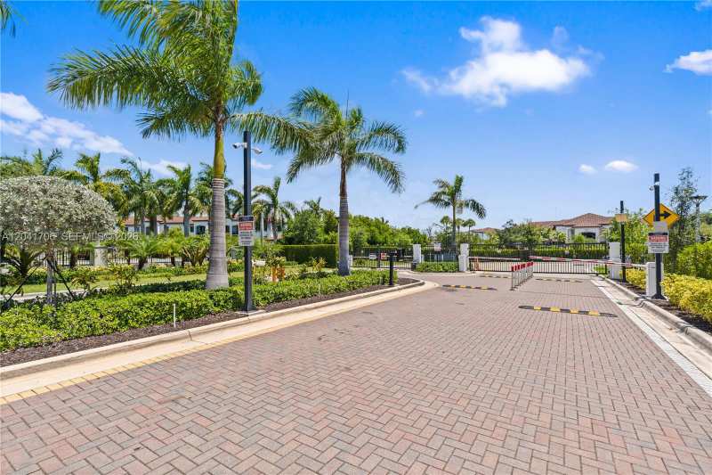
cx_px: 356
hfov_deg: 96.7
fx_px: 316
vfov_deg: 73.7
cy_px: 238
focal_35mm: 16
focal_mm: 16
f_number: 5
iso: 100
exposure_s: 1/60
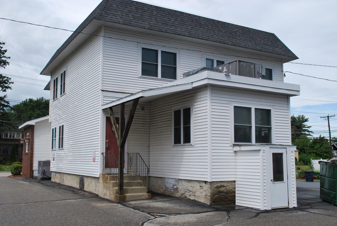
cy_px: 116
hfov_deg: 51.8
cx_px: 168
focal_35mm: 37
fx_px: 347
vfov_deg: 36.0
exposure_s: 1/250
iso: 100
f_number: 8
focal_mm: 24
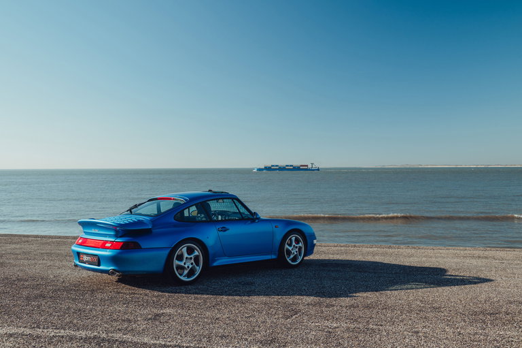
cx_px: 261
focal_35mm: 35
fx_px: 507
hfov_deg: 54.5
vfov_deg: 37.8
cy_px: 174
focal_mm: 35
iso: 200
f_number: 7.1
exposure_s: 1/160
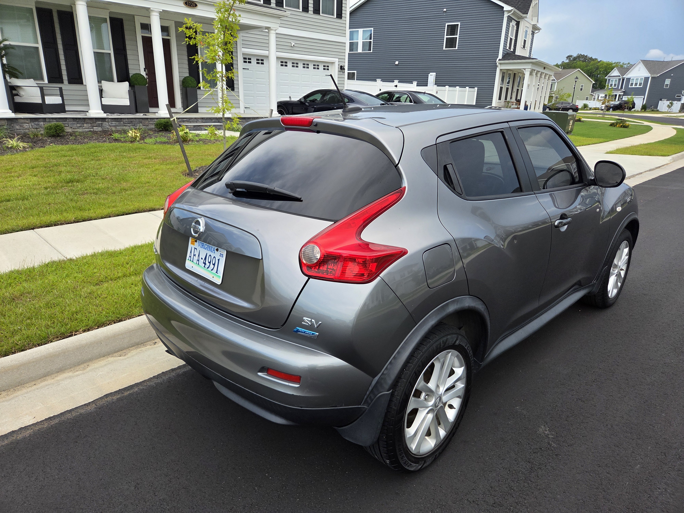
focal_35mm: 23
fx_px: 454
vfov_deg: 58.9
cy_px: 256
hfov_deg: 73.9
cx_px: 342
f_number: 1.8
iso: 50
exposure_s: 1/359
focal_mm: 5.4
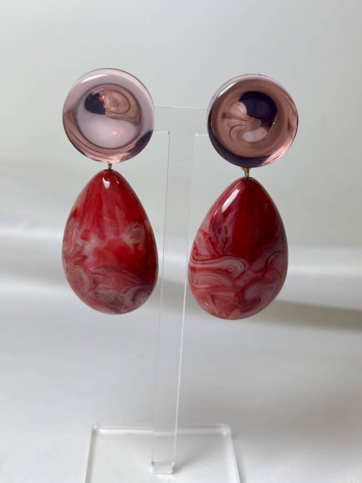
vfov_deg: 36.8
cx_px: 181
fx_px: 725
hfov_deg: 28.0
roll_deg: -2.6
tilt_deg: -19.7
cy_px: 242
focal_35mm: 52
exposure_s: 1/347
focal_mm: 5.96
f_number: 1.6
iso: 32
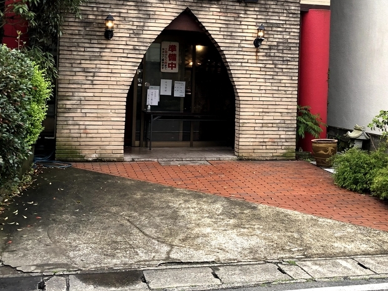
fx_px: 606
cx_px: 252
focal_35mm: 54
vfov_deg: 26.9
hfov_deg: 35.3
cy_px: 95
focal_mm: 4
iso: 20
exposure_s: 1/133
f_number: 1.8
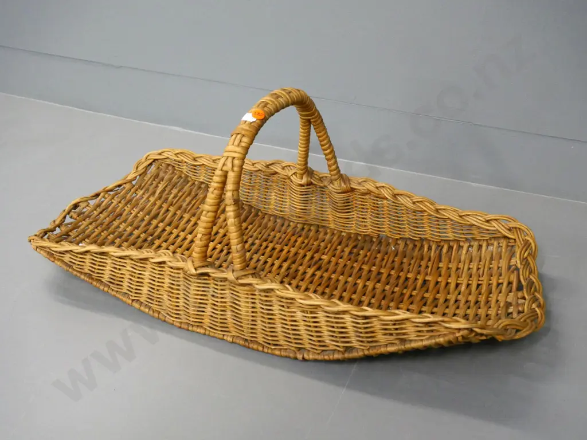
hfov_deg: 42.9
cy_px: 220
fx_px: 746
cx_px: 294
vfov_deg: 32.9
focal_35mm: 44
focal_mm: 22
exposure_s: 1/80
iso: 3200
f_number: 5.6
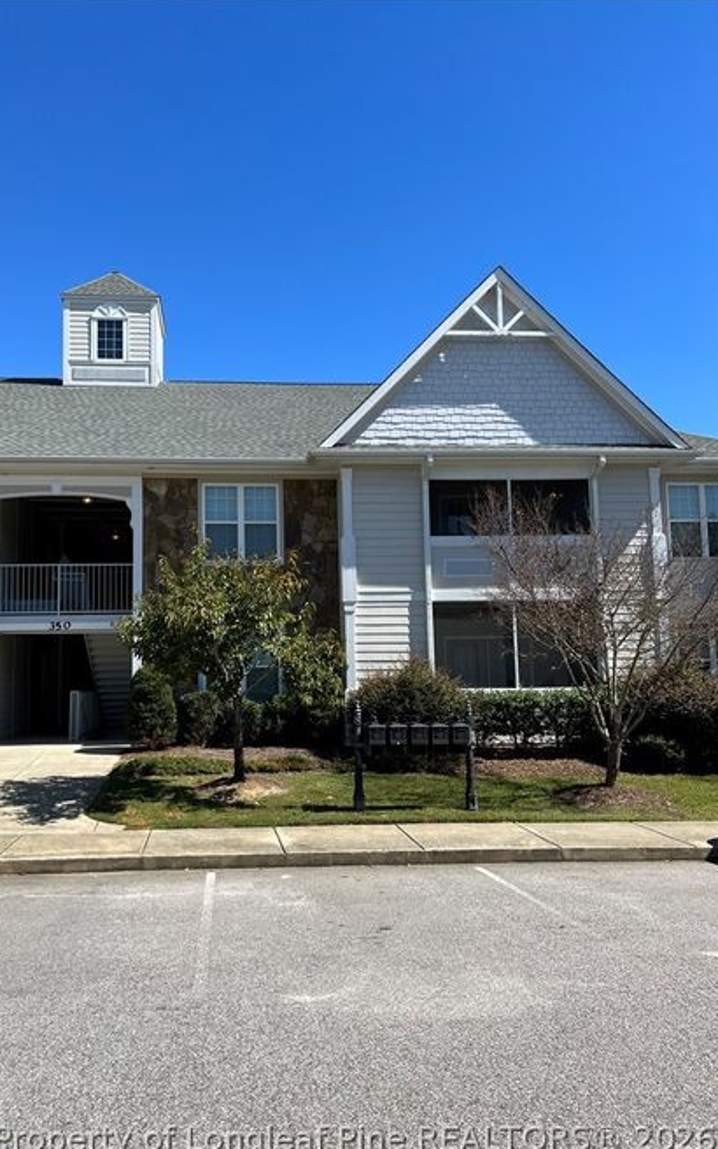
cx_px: 285
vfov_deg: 66.5
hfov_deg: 44.3
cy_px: 581
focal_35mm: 28
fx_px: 877
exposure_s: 1/3704
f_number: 1.5
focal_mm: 5.7
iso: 50
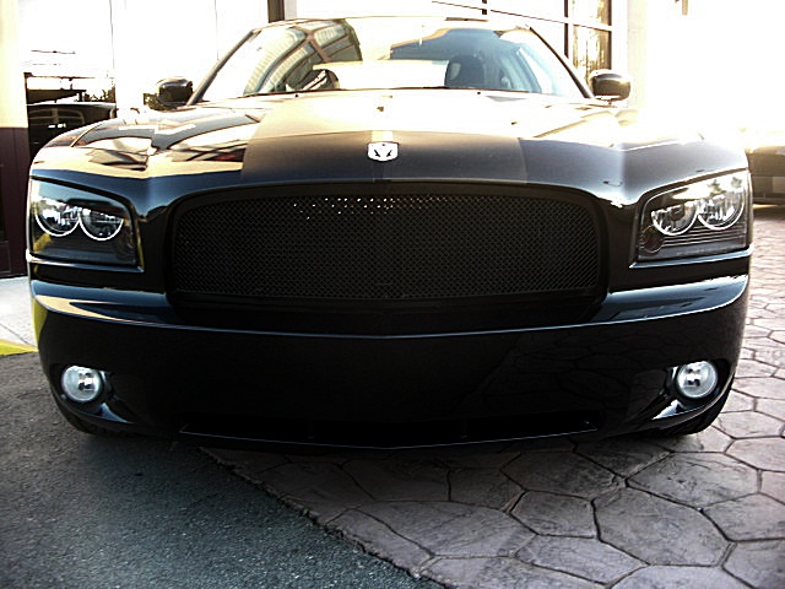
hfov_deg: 51.4
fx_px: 816
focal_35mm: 36
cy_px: 294
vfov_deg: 39.7
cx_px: 392
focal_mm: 6.3
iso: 100
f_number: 2.8
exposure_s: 1/60
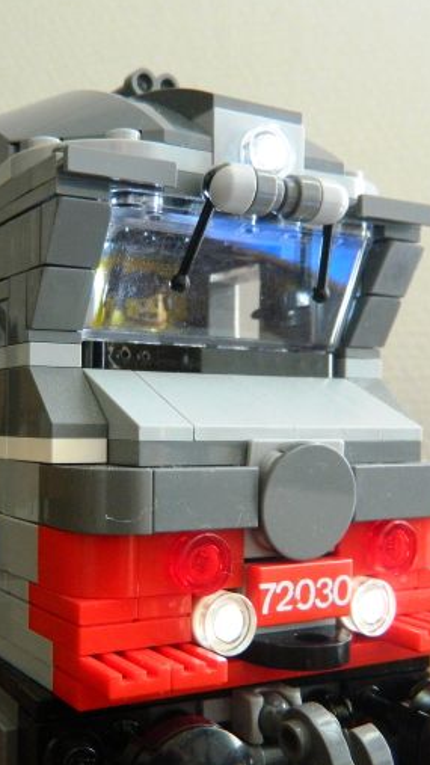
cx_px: 107
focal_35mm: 43
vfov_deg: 47.2
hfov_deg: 27.3
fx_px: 872
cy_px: 436
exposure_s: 1/30
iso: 400
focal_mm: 4.5
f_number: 3.1
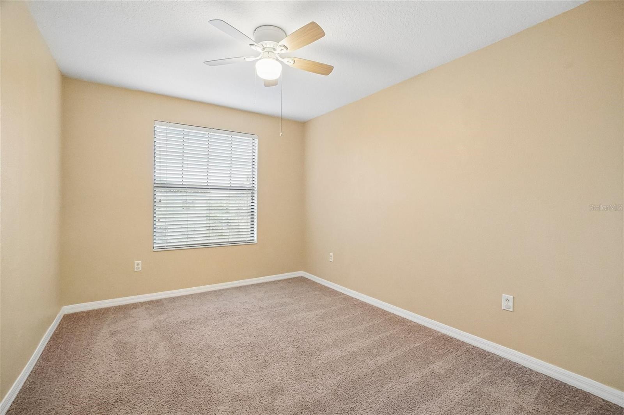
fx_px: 260
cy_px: 208
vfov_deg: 77.3
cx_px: 312
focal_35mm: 15
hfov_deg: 100.4
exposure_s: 1/30
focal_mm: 10
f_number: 8
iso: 2000
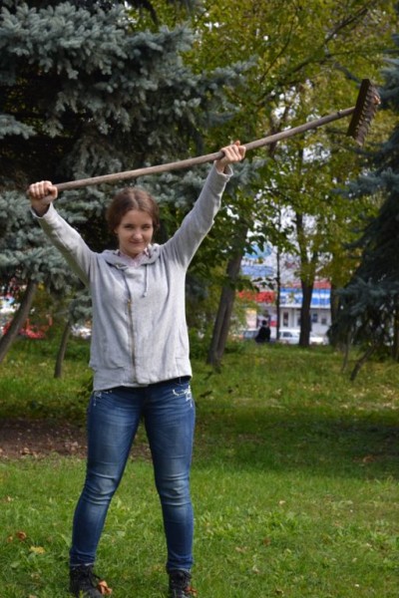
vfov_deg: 26.0
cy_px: 299
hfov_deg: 17.5
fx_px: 1297
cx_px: 200
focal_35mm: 78
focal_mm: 52
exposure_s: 1/125
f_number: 5.6
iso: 100
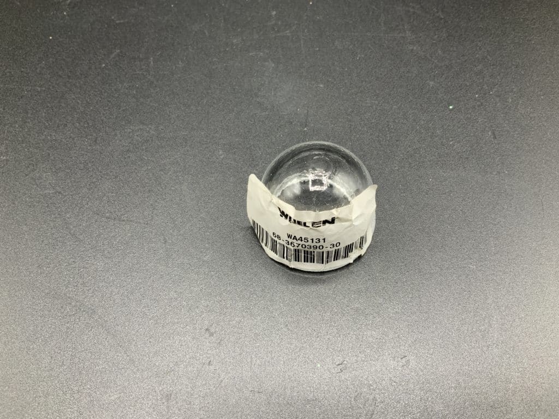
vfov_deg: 48.2
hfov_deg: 61.7
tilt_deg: -61.1
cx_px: 280
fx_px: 468
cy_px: 210
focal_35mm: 29
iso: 40
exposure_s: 1/120
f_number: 1.8
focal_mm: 3
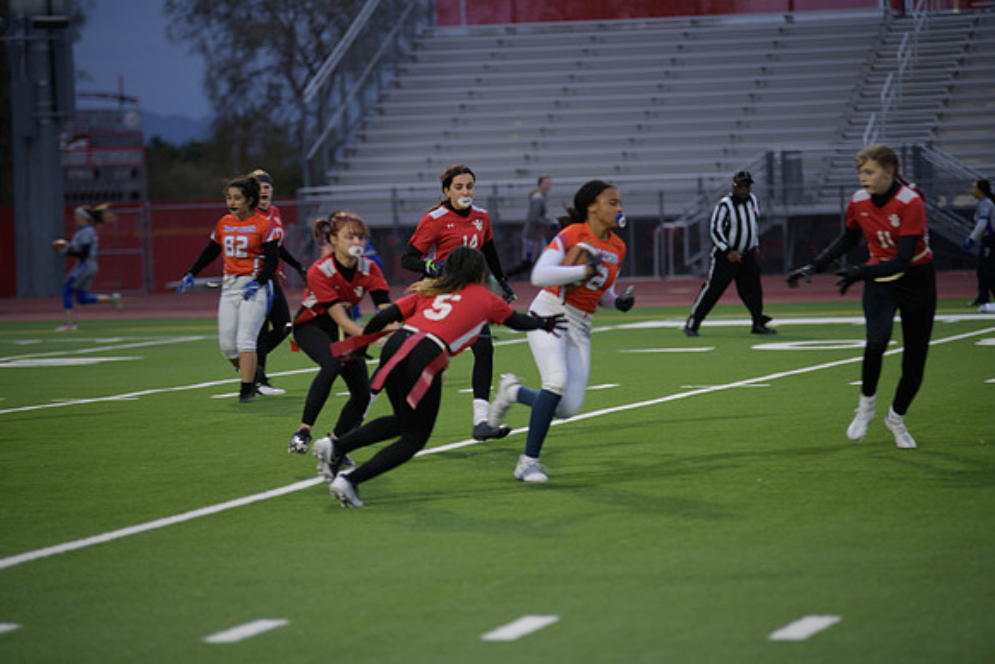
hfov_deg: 12.4
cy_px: 332
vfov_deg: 8.3
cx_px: 498
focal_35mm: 165
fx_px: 4561
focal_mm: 165
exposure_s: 1/200
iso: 360
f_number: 2.8
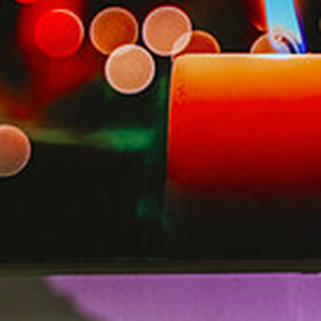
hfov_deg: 2.4
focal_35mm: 719
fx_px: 7543
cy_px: 332
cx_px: 452
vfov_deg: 2.4
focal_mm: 200
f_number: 2.8
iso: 1250
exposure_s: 1/250
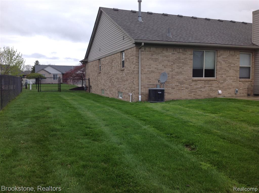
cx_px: 130
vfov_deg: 40.6
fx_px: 261
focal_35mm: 35
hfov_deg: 52.7
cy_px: 96
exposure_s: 1/687
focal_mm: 4.28
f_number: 2.4
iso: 50
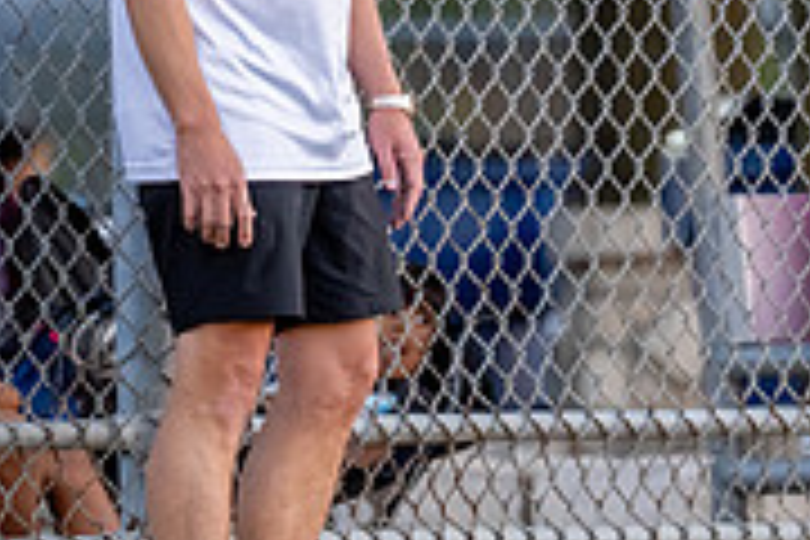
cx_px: 220
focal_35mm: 905
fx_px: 20361
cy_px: -62
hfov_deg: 2.3
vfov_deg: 1.5
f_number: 2.8
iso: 1600
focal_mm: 200
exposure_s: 1/1250
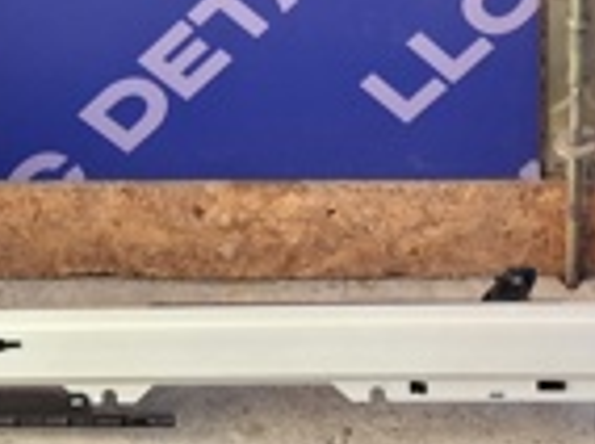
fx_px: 1939
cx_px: 603
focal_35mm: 113
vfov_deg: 12.4
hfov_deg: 17.0
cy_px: -220
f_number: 1.8
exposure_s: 1/50
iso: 125
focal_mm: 4.69
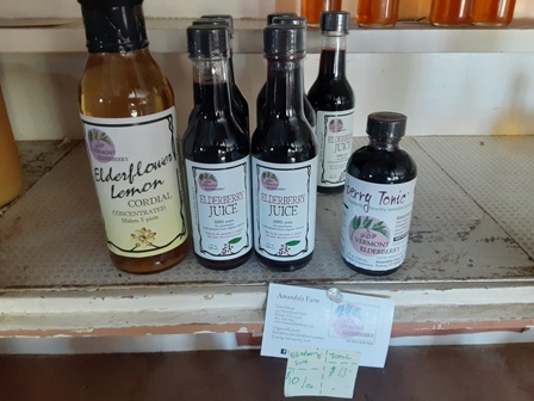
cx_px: 267
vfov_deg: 51.4
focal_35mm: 27
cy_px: 200
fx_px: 417
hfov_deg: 65.3
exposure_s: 1/30
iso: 200
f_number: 1.9
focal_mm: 2.91
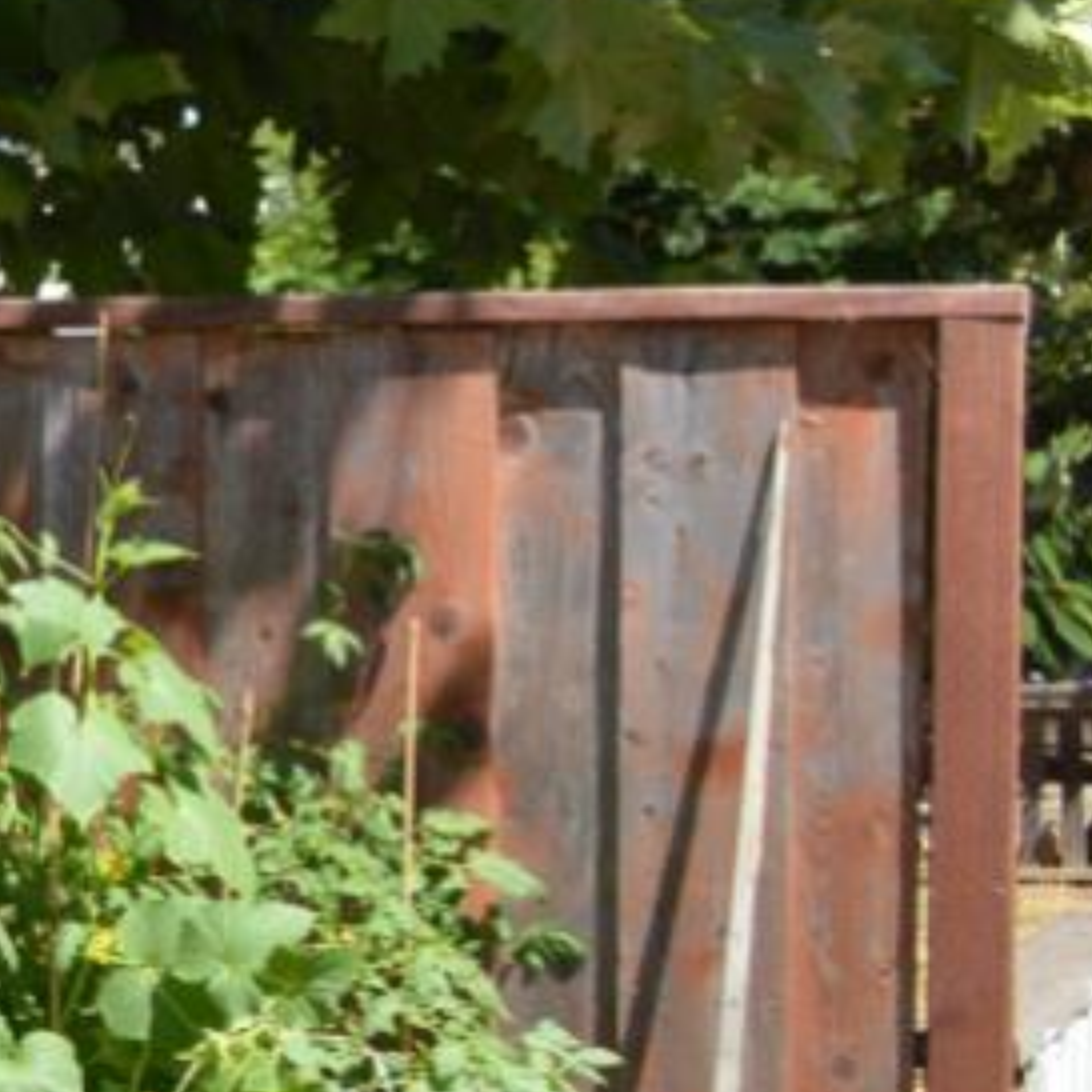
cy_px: 462
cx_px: -1768
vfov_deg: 13.8
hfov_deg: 11.0
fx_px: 4497
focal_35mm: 126
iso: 100
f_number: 6.3
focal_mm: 18
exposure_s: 1/200
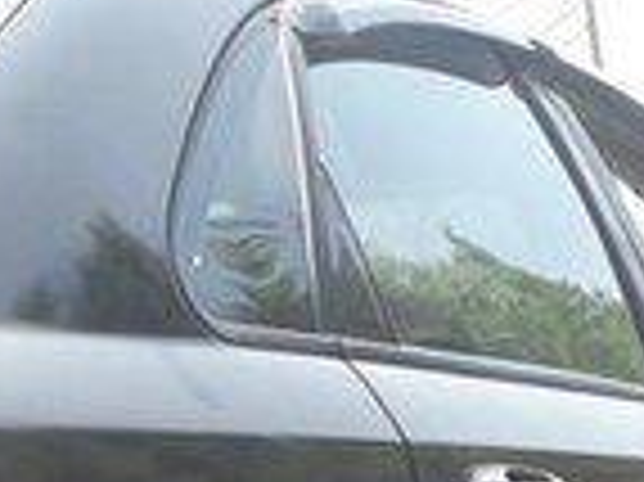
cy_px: 1043
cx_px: 135
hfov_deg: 15.7
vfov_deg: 10.6
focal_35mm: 125
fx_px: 2324
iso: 40
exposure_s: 1/310
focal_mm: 3.6
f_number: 1.9
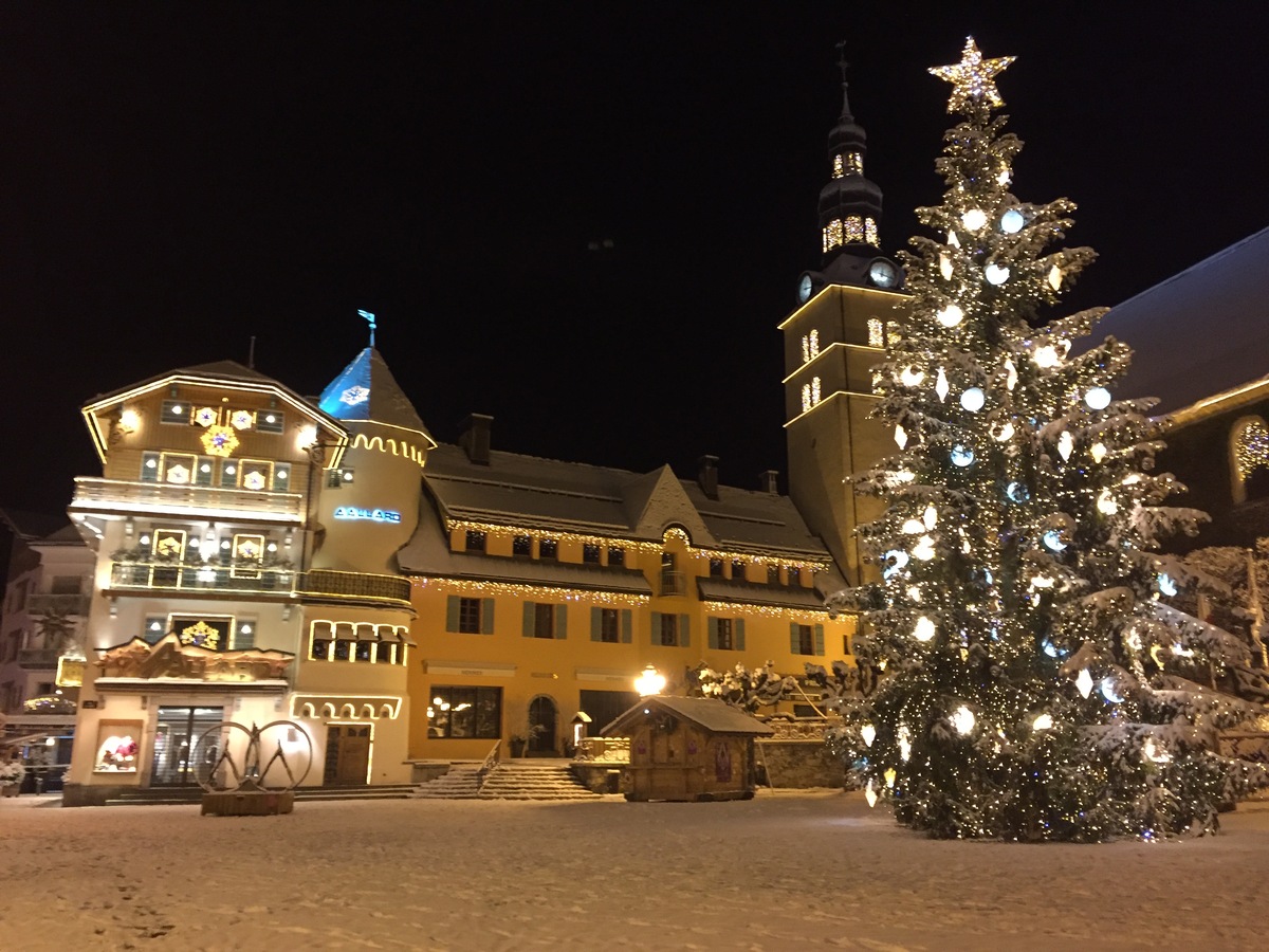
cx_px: 634
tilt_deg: +14.2
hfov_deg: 61.7
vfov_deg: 48.2
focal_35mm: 29
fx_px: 1063
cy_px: 476
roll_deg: +0.7
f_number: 2.2
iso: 250
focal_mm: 4.15
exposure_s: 1/20
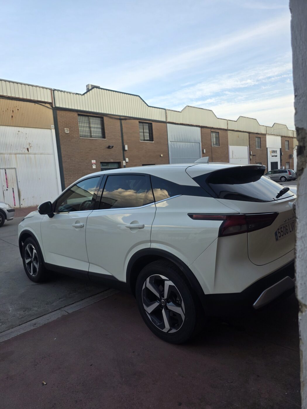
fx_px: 272
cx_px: 154
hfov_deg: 58.9
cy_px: 204
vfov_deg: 73.9
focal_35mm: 23
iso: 32
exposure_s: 1/359
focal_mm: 6.3
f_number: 1.7
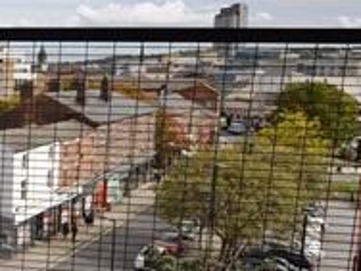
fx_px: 511
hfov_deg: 27.0
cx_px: -184
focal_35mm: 49
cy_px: 132
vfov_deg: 29.7
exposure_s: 1/200
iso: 100
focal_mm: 10
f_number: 9
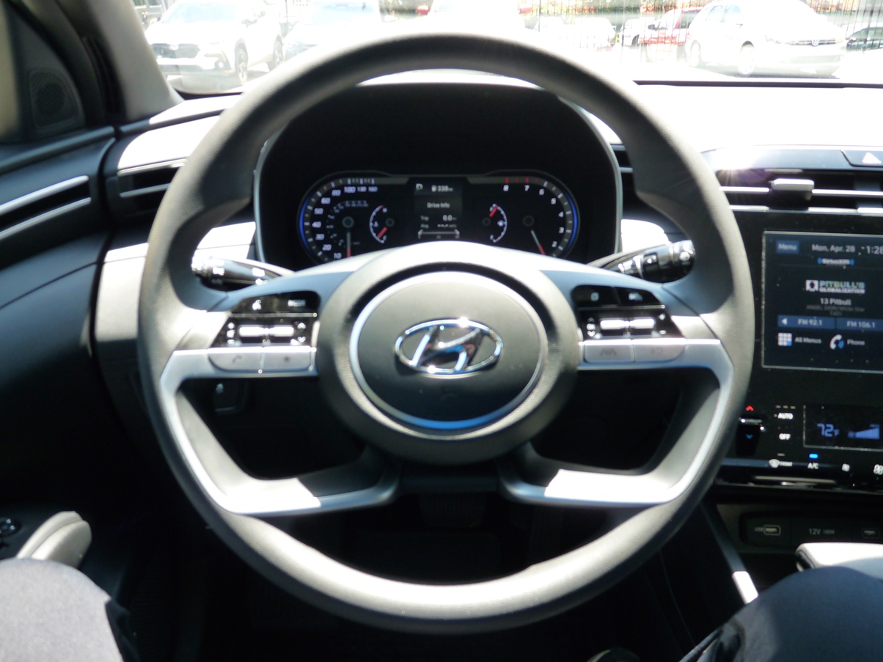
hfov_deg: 65.3
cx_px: 442
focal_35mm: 27
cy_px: 331
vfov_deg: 51.4
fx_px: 689
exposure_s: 1/80
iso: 160
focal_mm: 4.8
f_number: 2.8
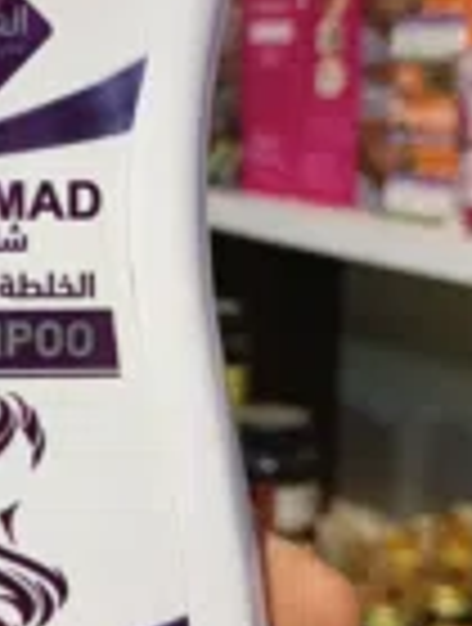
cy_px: 333
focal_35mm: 66
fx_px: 1194
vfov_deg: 29.3
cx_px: -18
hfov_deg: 21.4
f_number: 1.79
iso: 203
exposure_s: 1/66.6
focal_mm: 4.71
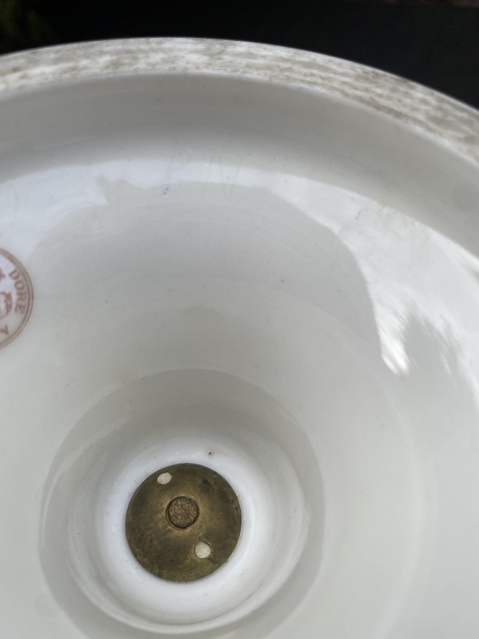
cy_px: 320
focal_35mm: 26
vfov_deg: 67.3
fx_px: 480
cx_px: 240
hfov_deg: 53.1
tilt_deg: -68.2
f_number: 1.8
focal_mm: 4.25
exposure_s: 1/1429
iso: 32
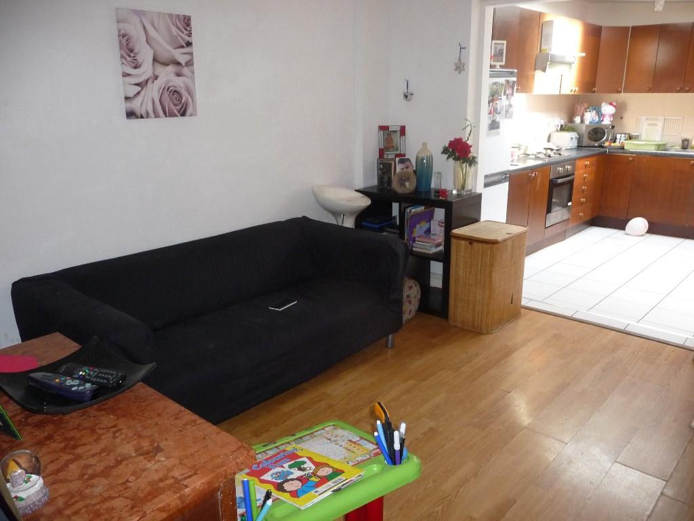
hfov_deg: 63.4
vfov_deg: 49.7
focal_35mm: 28
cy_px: 260
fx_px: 561
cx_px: 347
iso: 250
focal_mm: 4.7
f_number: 3.3
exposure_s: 1/30
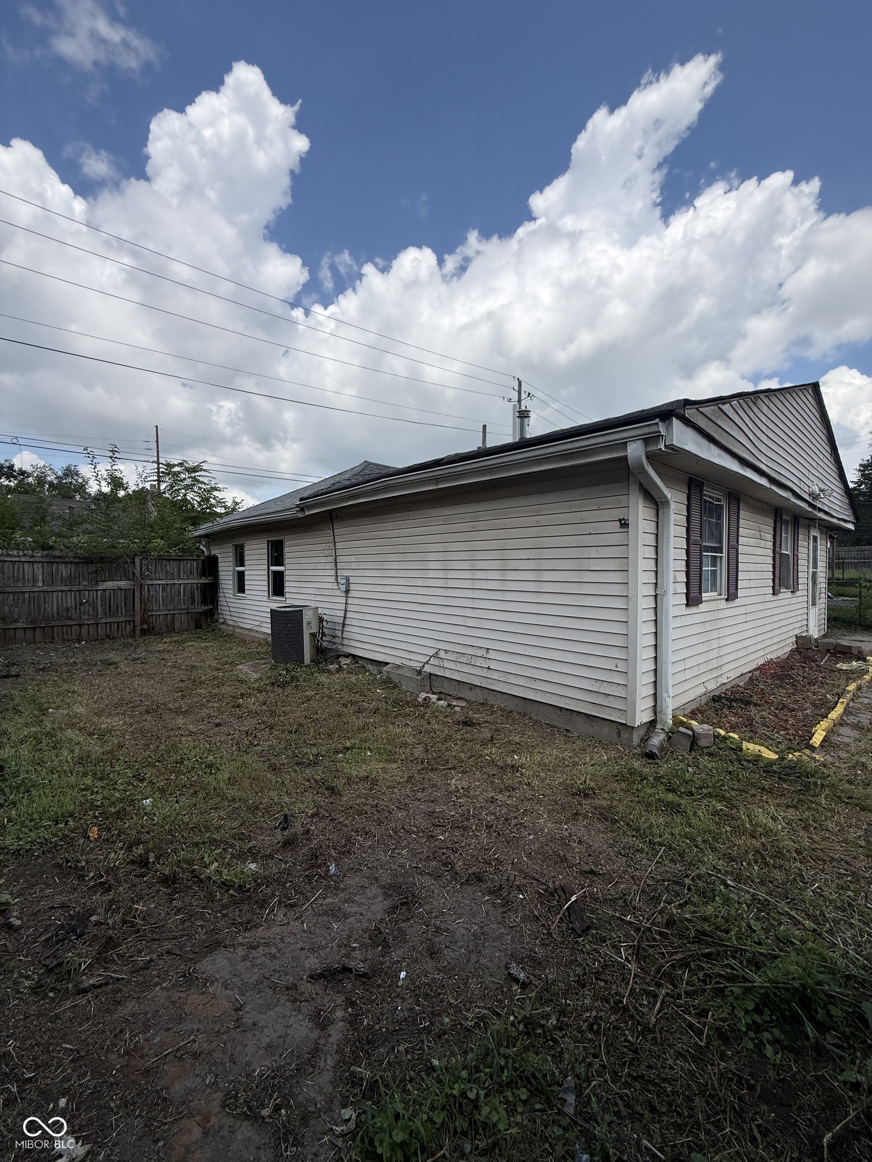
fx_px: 470
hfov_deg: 85.7
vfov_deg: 102.1
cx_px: 436
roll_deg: -0.8
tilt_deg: -0.9
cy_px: 581
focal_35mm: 14
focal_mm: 2.22
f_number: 2.2
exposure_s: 1/2320
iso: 50
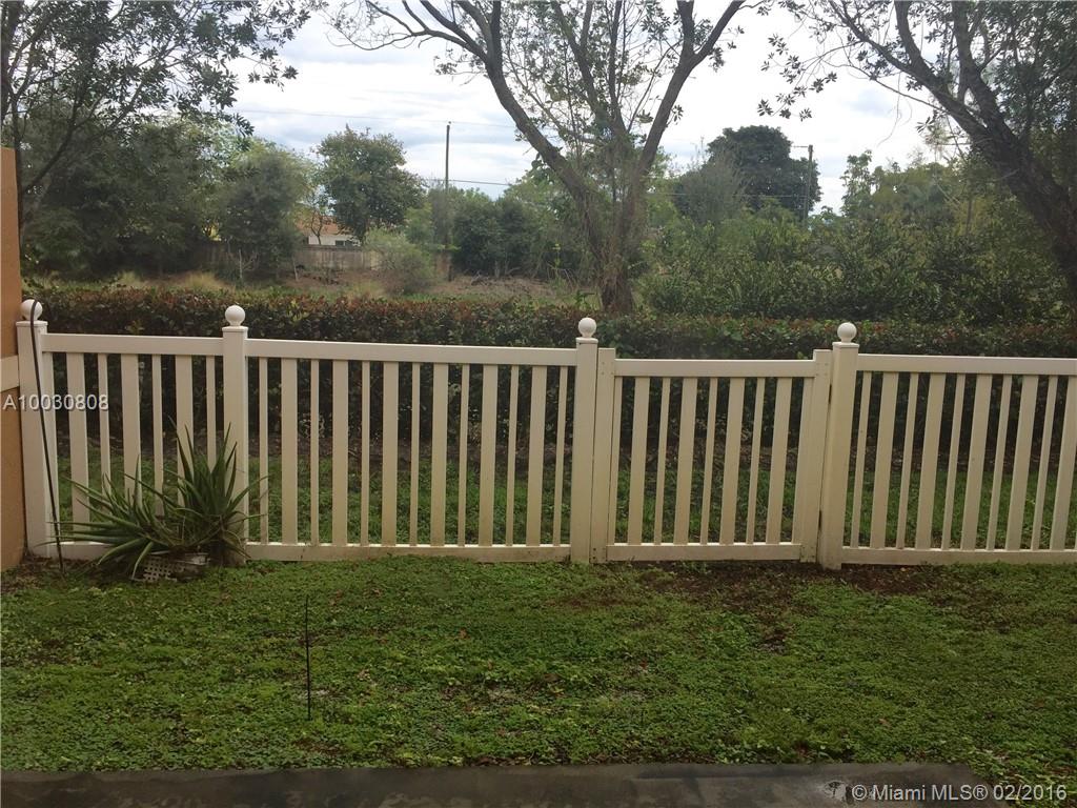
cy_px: 404
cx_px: 538
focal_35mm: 29
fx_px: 902
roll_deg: -2.3
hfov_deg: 61.7
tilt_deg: -7.8
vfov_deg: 48.2
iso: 32
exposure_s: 1/807
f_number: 2.2
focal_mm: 4.15
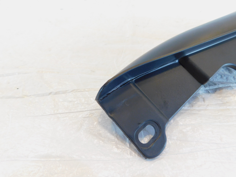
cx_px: 118
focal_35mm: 23
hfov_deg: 73.9
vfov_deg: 58.9
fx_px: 157
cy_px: 88
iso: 220
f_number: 3
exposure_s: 1/30
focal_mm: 4
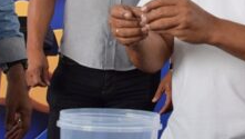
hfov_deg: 13.5
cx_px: 182
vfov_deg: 7.6
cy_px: -66
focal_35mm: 158
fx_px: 1028
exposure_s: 1/200
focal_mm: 30
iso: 400
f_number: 7.1
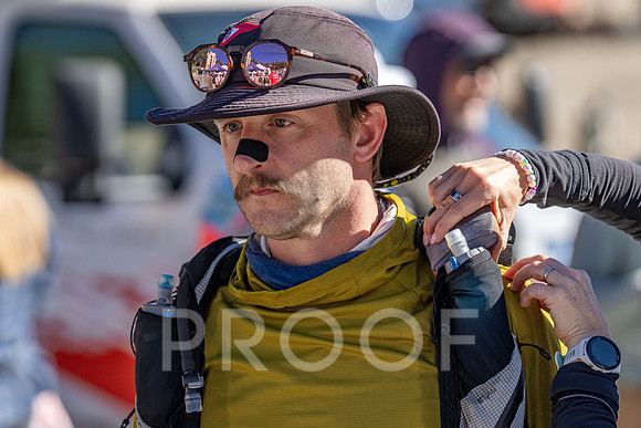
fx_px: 3490
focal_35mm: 196
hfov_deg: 10.5
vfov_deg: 7.0
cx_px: 274
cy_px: 183
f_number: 4
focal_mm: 171
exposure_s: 1/3200
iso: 500
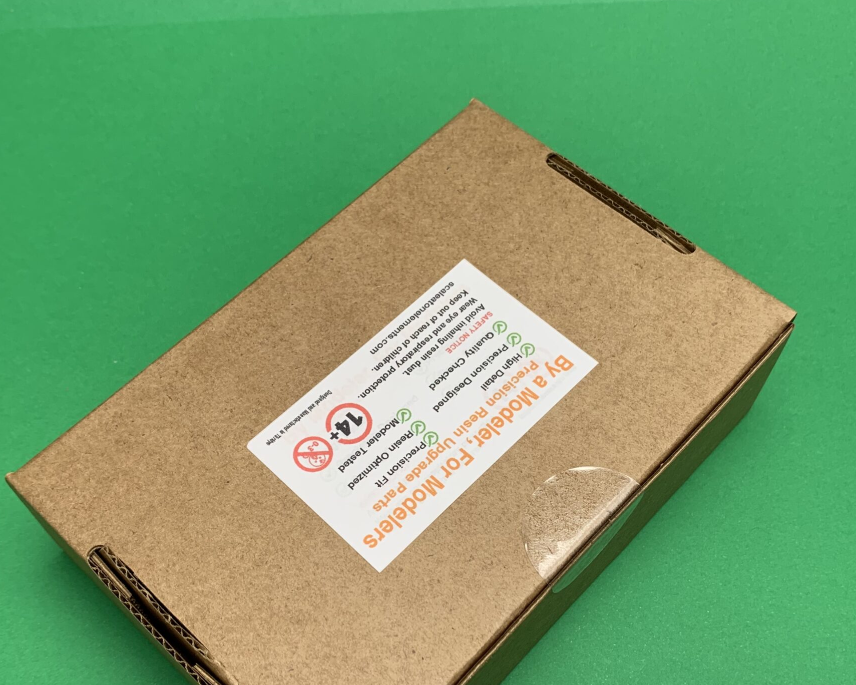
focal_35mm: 38
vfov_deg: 38.8
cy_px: 438
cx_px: 421
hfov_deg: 47.9
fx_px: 963
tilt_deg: -62.6
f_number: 1.8
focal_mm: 4.25
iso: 32
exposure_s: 1/122
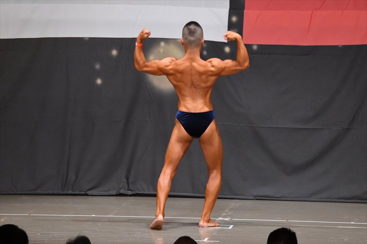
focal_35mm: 225
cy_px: 122
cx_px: 184
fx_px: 2293
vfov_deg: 6.1
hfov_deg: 9.2
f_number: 5.6
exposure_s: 1/400
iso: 6400
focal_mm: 150
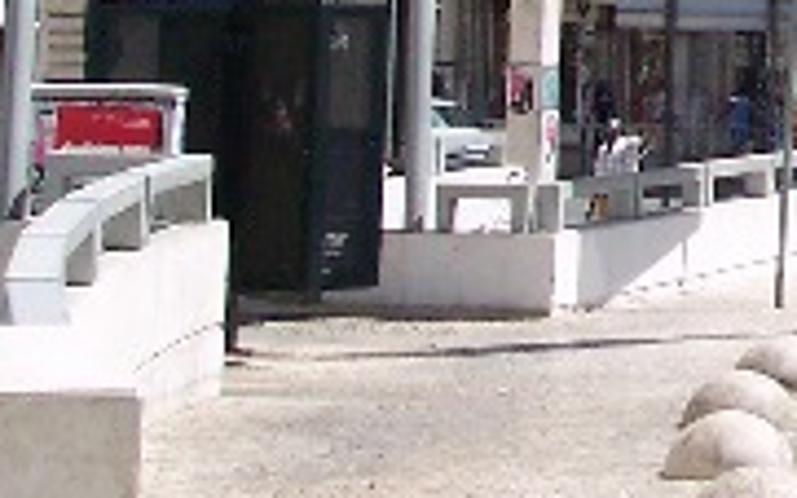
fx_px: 3865
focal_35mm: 178
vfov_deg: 7.0
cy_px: -595
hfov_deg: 11.0
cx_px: 1453
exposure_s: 1/700
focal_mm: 8
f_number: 4.8
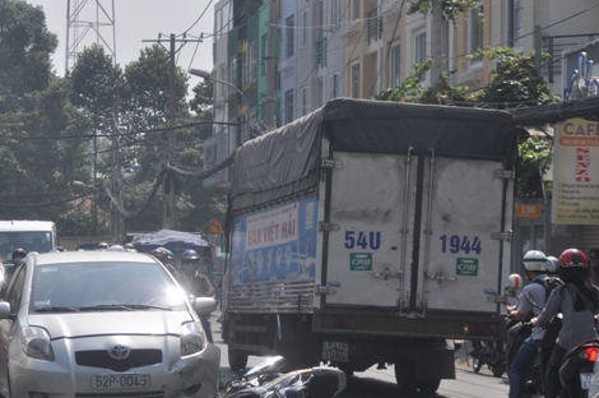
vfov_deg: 9.6
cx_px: 204
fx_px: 2376
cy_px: 257
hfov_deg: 14.3
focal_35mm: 143
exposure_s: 1/4000
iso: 320
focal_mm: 70
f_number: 5
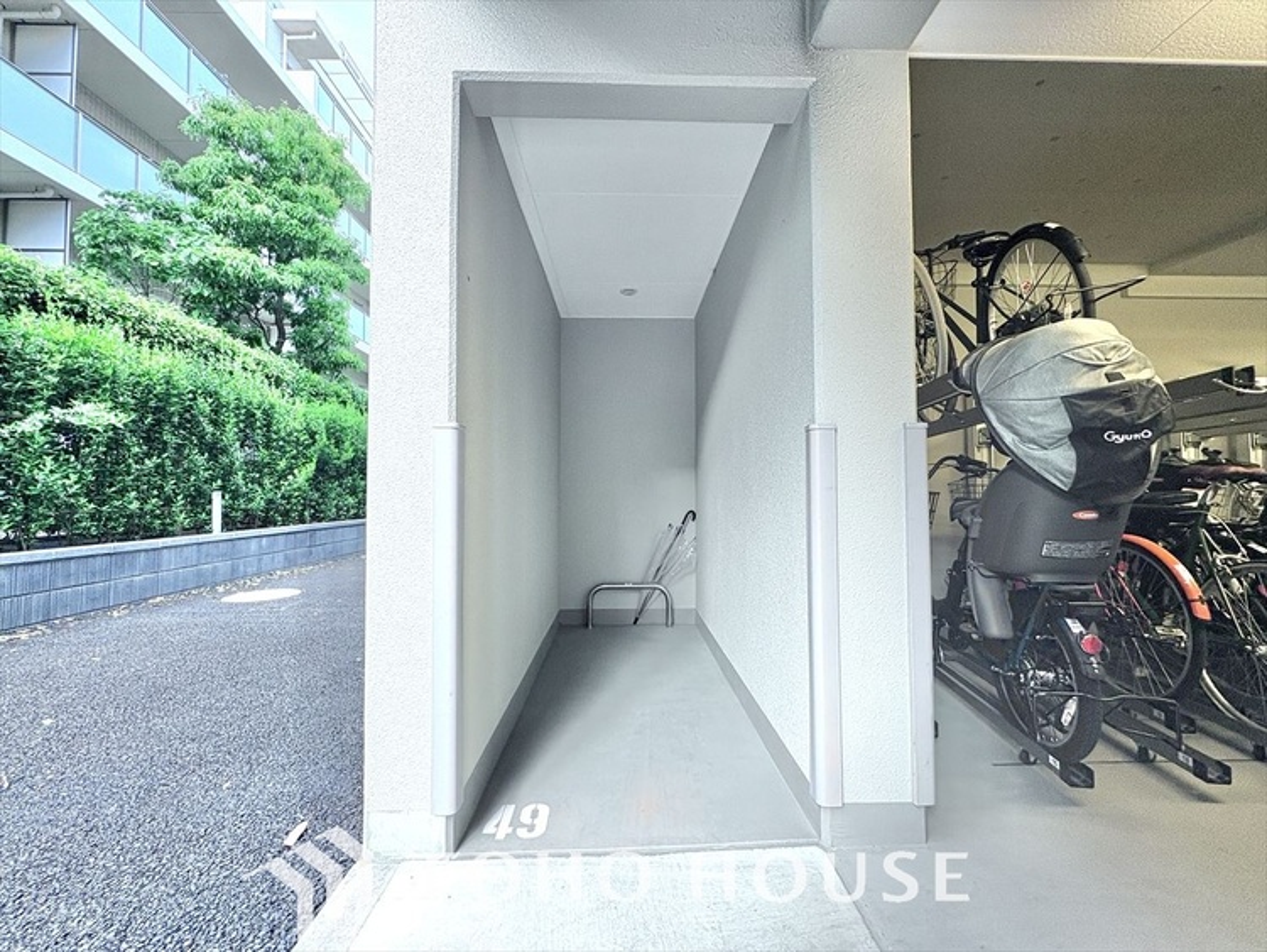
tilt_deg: +2.4
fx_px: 513
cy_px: 476
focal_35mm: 14
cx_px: 634
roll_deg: +1.4
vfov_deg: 85.7
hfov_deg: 102.0
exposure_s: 1/99
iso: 100
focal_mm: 2.22
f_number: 2.2
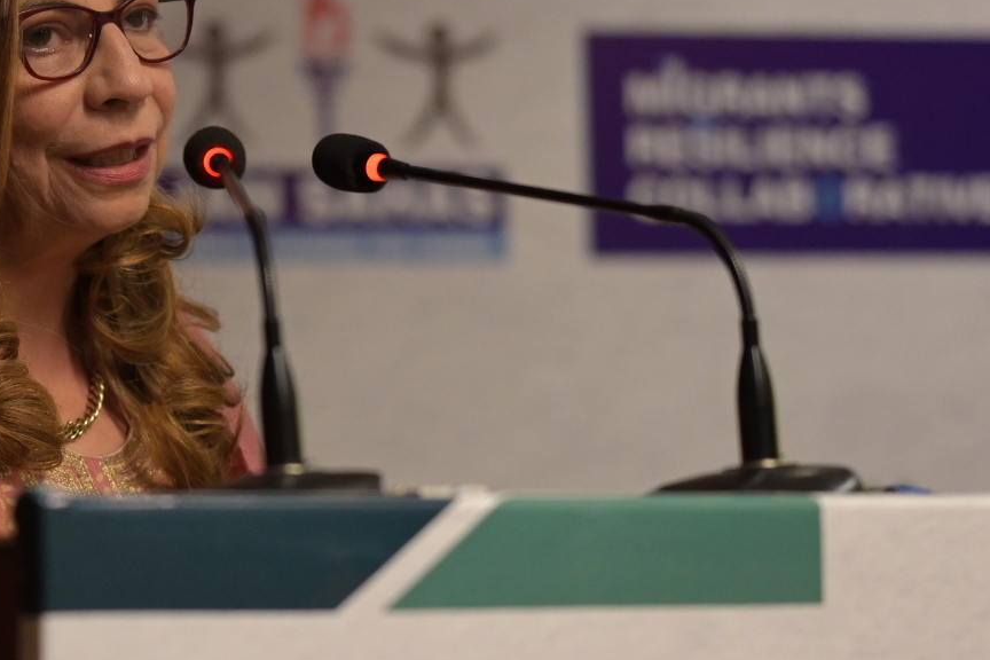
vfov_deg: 5.8
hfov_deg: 8.6
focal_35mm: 238
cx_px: 343
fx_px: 6544
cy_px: 364
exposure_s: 1/200
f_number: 1.8
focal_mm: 85
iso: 1250
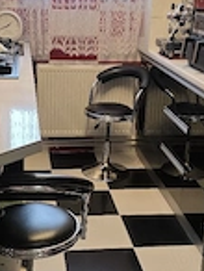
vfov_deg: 30.7
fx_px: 494
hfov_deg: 23.3
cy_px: 123
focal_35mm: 63
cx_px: 96
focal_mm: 6.3
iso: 200
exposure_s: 1/101
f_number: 1.7
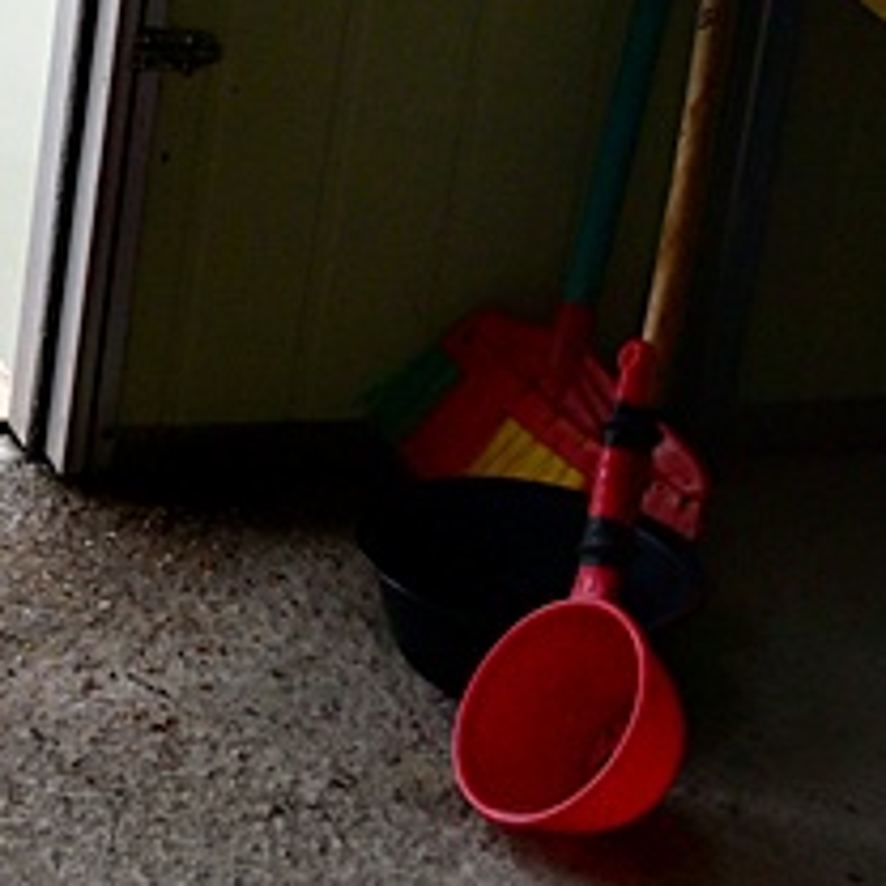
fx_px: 4141
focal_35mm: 143
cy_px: -183
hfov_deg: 11.4
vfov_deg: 11.9
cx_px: -656
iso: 1100
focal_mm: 35
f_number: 4
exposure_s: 1/4000
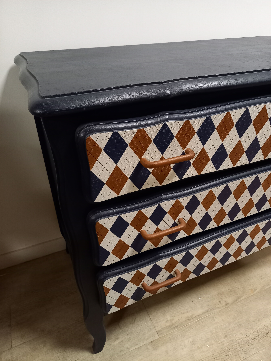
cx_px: 136
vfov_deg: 69.4
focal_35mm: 25
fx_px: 261
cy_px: 180
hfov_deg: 54.9
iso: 500
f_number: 2
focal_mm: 4.6
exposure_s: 1/25
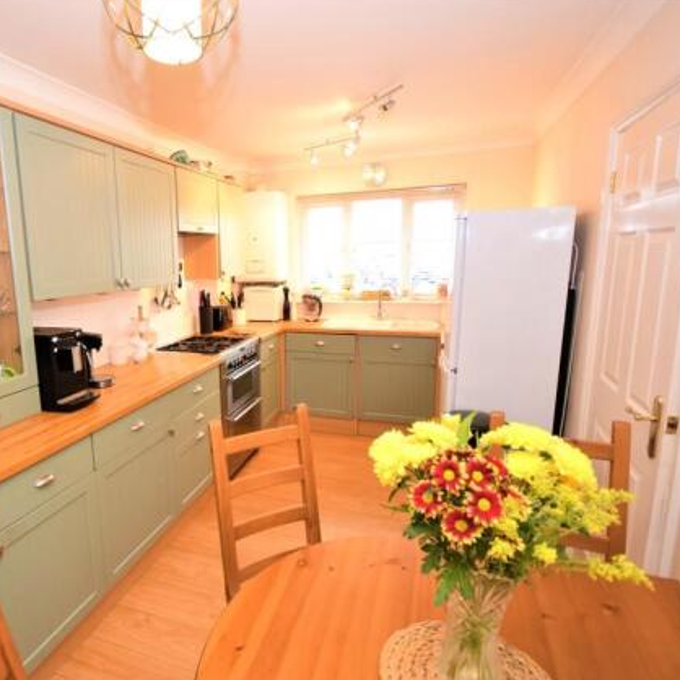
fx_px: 444
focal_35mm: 20
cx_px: 232
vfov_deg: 74.8
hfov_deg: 72.8
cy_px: 347
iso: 1600
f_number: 4
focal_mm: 10
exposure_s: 1/60
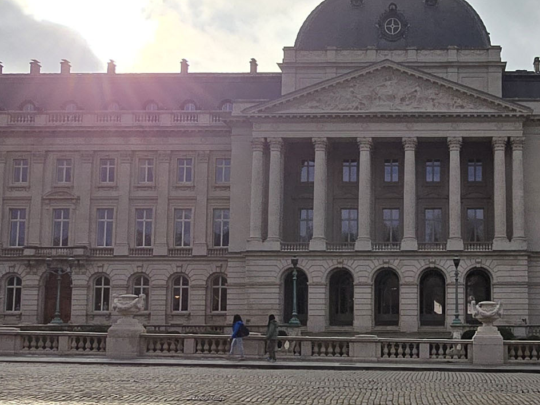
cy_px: 193
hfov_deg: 33.9
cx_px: 433
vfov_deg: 26.6
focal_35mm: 55
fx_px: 858
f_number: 2.2
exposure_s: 1/7122
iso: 50
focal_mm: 2.2
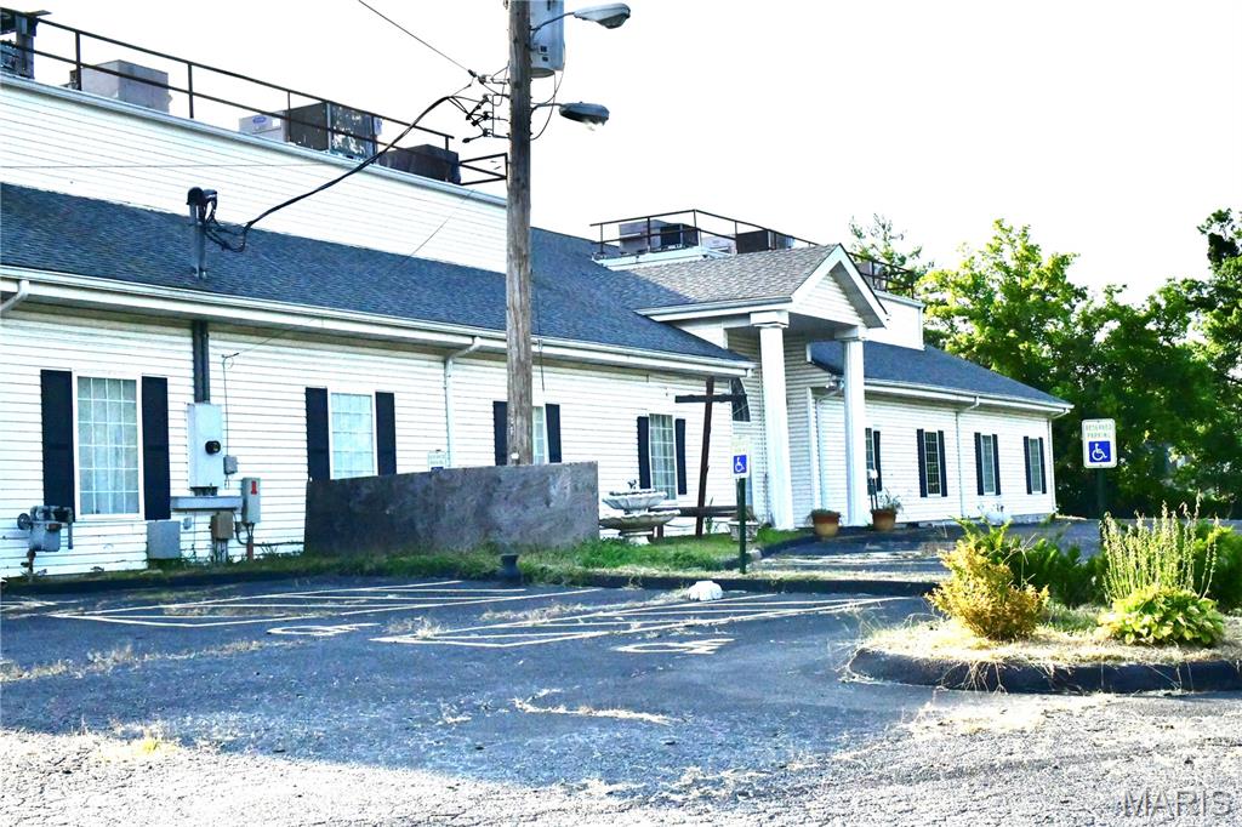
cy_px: 414
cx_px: 621
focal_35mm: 50
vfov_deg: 27.0
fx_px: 1724
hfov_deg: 39.6
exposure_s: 1/8000
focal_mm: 50
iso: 16000
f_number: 16
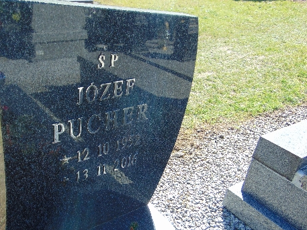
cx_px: 103
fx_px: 310
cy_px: 141
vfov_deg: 40.5
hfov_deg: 51.7
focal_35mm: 35
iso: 80
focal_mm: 4.5
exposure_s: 1/800
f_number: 3
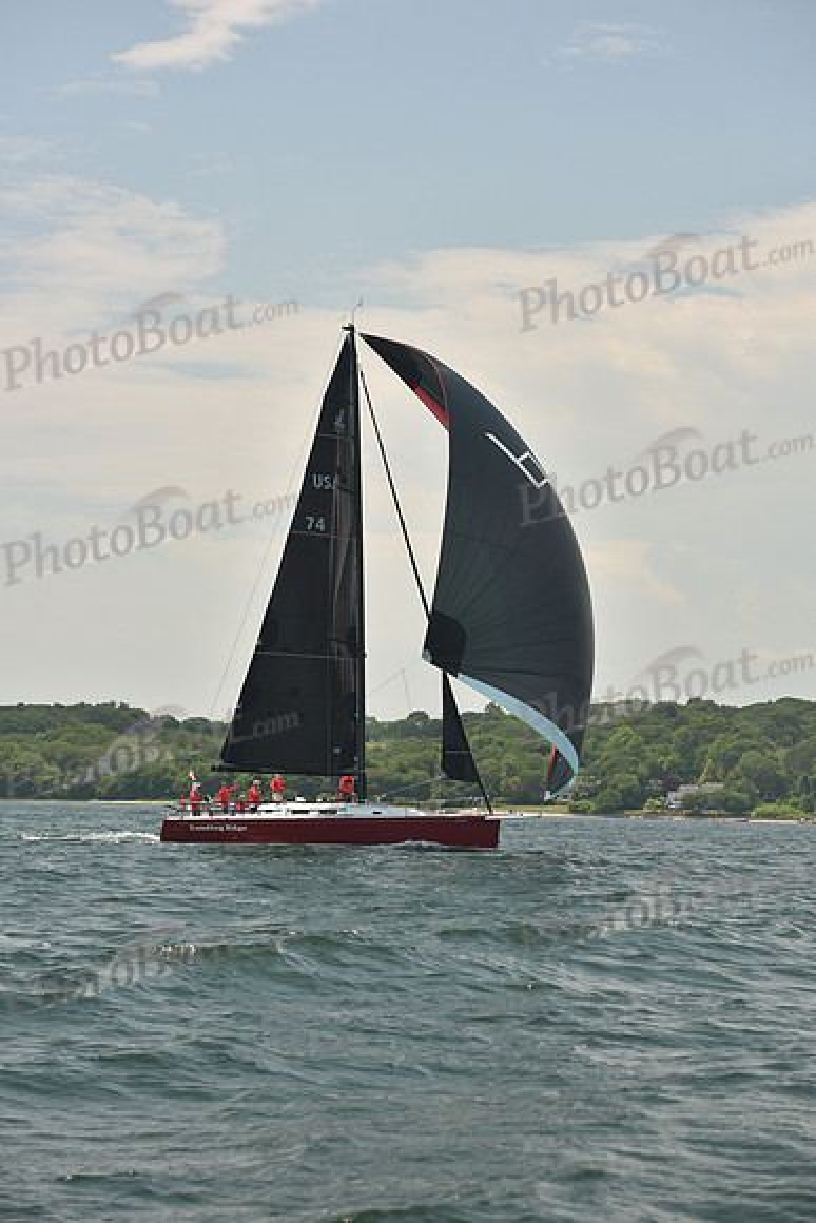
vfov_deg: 23.6
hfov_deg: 15.9
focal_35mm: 86
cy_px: 612
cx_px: 408
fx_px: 2922
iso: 250
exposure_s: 1/640
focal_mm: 86
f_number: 6.3
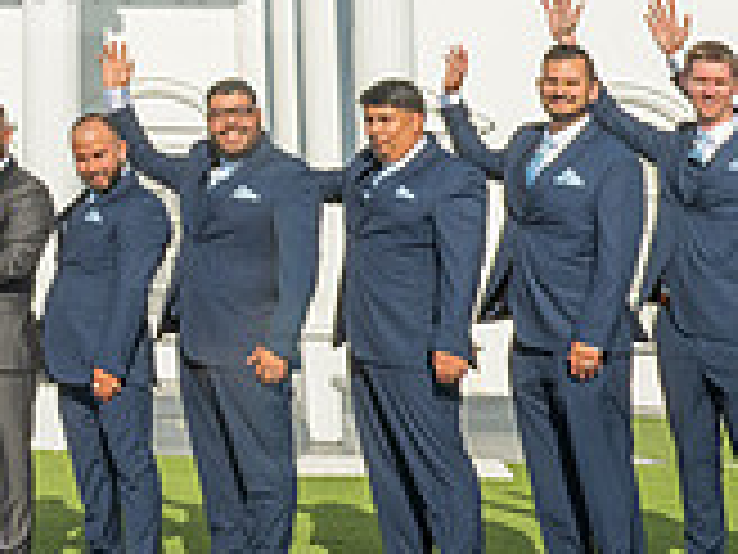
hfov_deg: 20.1
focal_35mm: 90
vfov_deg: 15.8
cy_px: -105
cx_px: -208
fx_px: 1919
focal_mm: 24
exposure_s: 1/200
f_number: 16
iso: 200
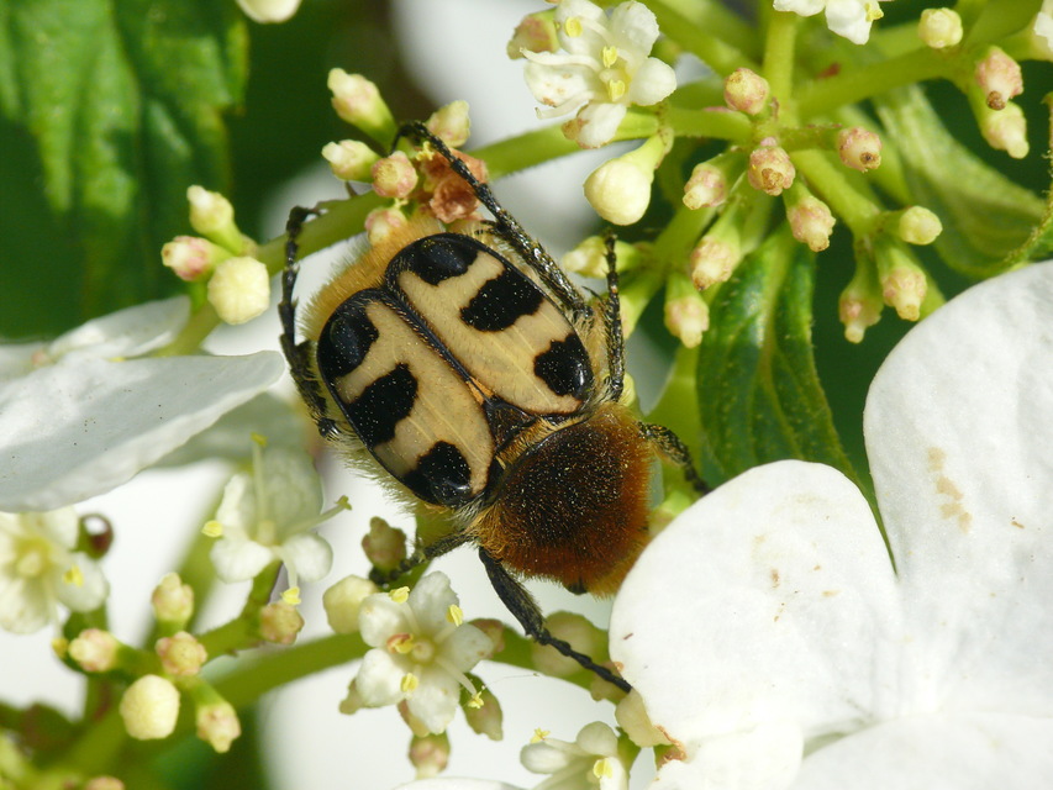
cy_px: 395
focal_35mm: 245
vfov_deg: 6.1
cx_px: 526
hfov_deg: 8.1
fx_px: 7454
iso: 200
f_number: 8
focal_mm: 51.8
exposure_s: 1/500
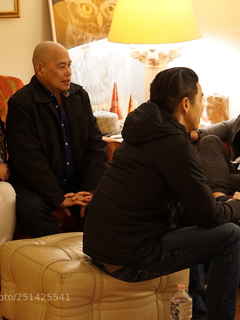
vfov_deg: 16.1
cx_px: 154
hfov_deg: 12.1
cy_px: 160
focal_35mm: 122
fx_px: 1127
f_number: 4.5
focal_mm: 56
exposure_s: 1/50
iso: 3200
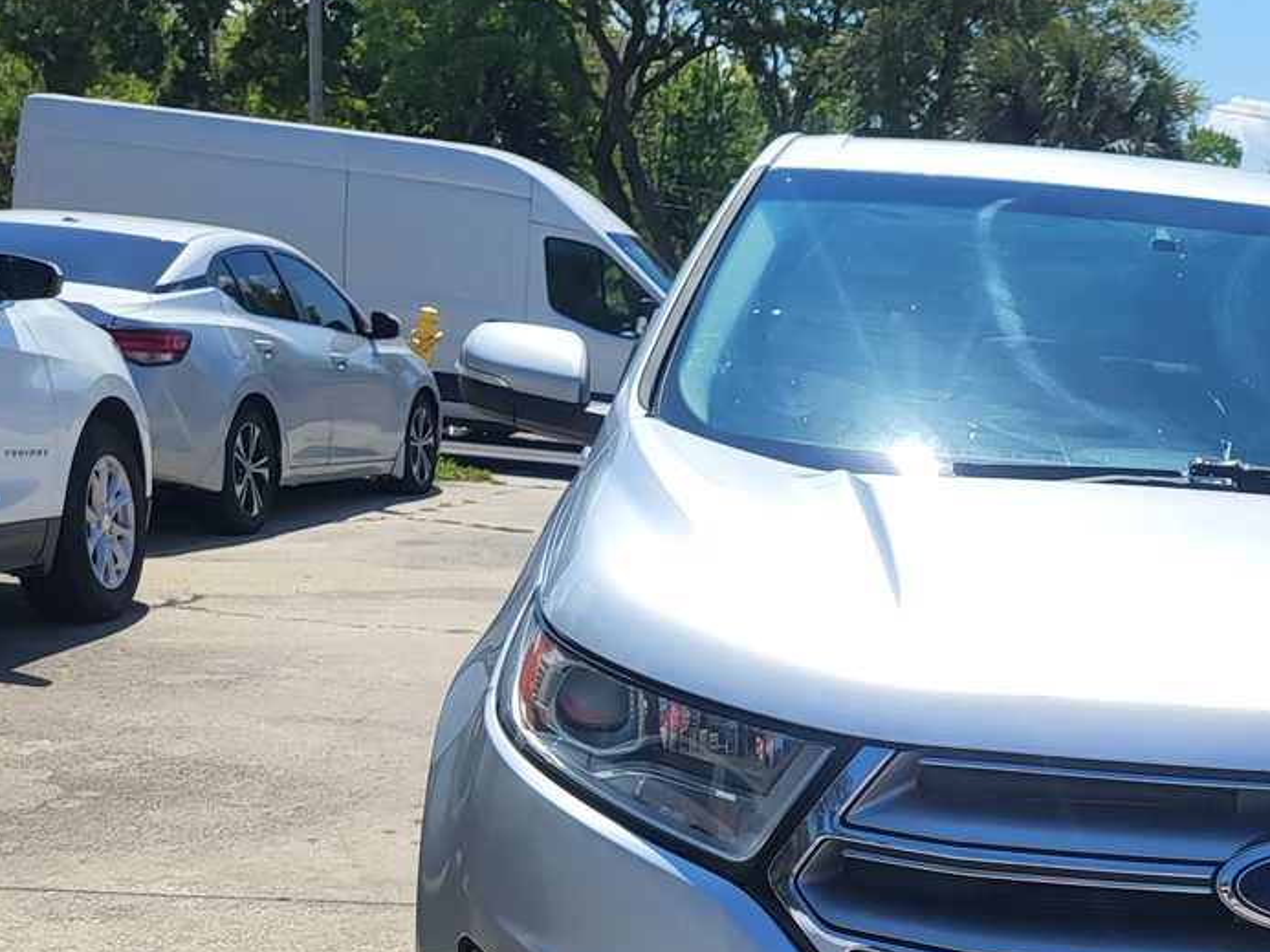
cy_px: 930
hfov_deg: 30.1
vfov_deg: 23.5
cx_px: 1246
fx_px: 2202
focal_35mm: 60
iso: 40
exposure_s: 1/2805
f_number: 1.8
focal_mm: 5.4
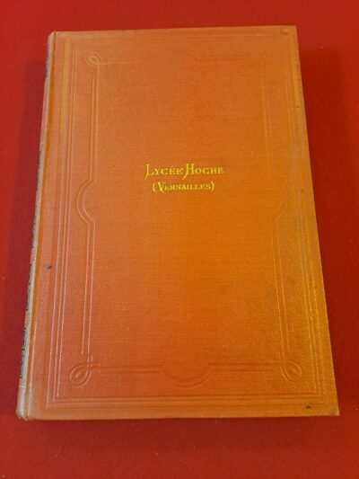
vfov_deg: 69.4
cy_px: 240
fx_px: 346
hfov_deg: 54.9
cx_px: 180
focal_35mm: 25
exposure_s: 1/33
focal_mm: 4.65
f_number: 1.8
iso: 250
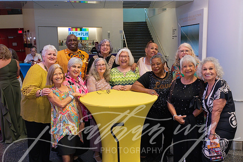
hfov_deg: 53.1
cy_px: 81
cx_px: 122
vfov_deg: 36.9
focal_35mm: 36
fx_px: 243
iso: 2000
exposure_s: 1/200
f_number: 3.5
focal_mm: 36
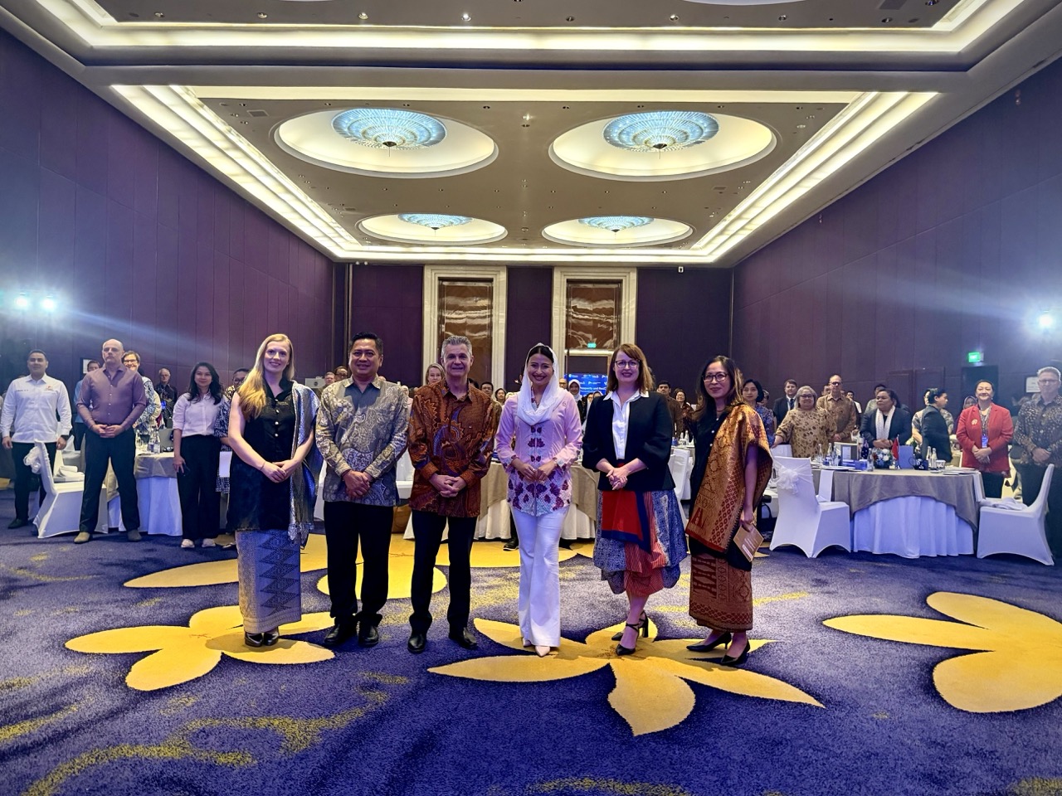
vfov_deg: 56.8
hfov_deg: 71.6
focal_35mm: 24
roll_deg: +2.3
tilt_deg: -0.2
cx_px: 531
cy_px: 398
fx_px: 736
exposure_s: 1/58
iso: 800
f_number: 1.78
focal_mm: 6.76
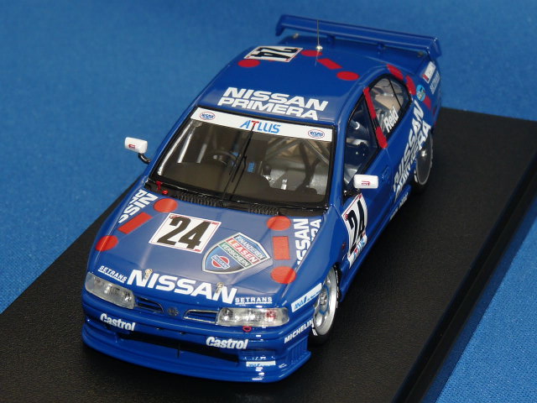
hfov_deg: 16.4
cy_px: 202
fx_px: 1862
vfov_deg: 12.3
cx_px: 268
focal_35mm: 120
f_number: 4
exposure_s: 1/40
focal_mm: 12.4
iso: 100
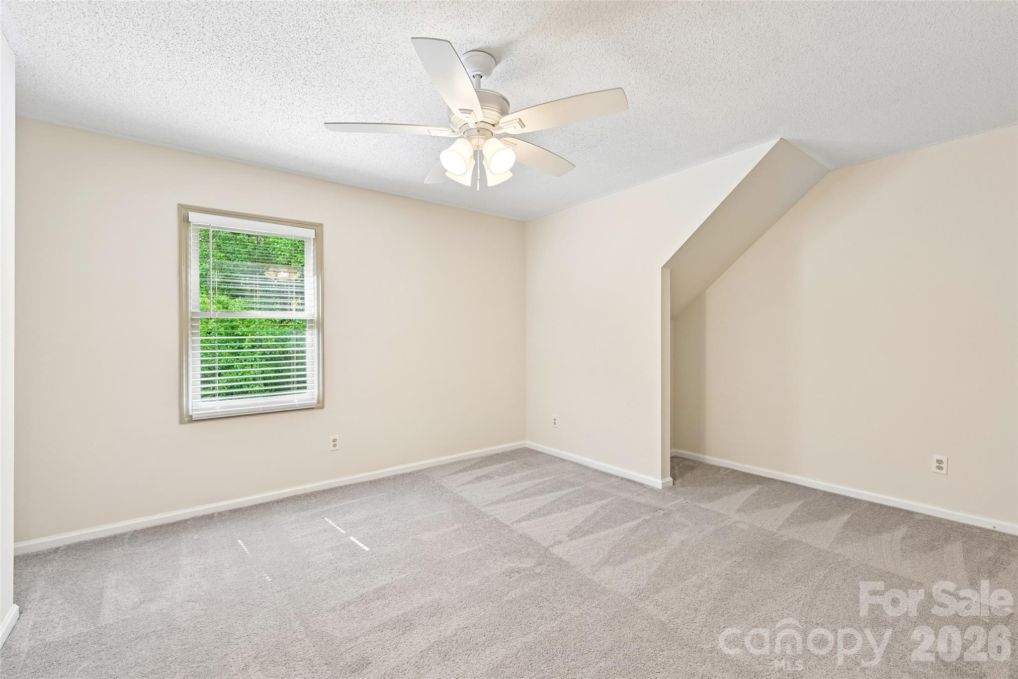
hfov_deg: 100.4
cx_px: 509
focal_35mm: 15
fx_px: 424
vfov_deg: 77.3
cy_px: 340
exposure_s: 1/15
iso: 125
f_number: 8
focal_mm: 15
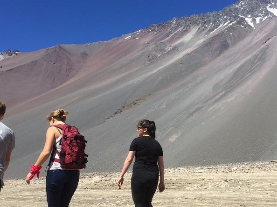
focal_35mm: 42
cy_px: 132
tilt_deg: +8.7
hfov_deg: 44.8
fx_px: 336
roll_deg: -0.4
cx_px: 147
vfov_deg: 34.1
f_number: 2.2
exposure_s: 1/2083
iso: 32
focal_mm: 4.15
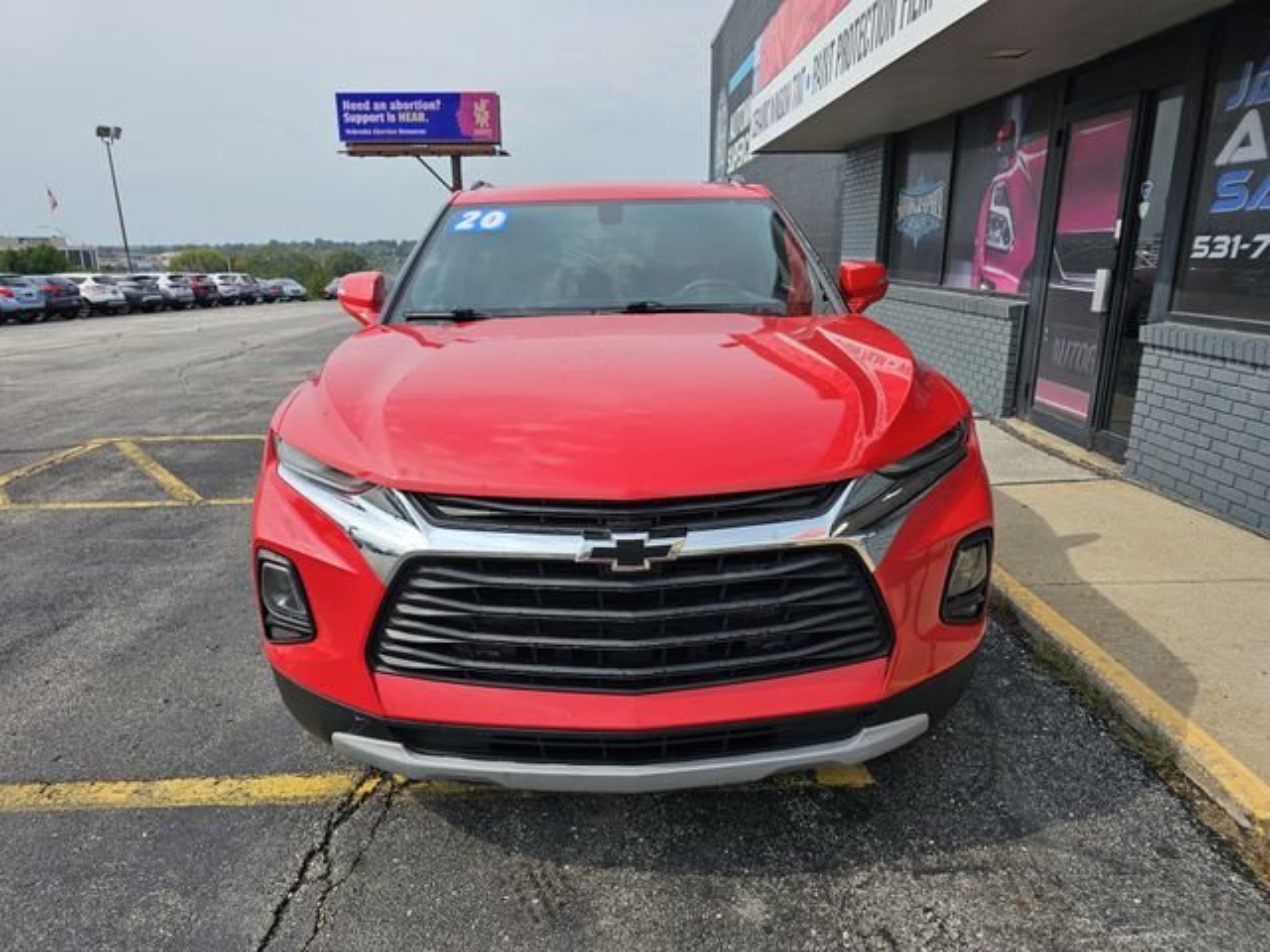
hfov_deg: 73.9
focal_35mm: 23
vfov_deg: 58.9
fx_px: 844
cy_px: 476
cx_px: 635
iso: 10
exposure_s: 1/885
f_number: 1.7
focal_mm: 6.3
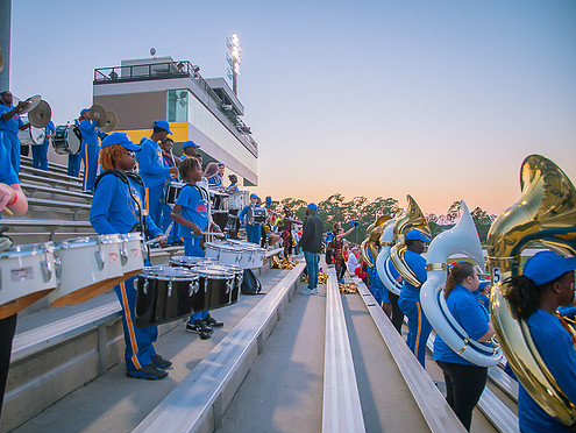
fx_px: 450
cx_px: 254
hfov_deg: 65.1
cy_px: 215
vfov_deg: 51.4
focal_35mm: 27
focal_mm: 24
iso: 800
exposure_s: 1/250
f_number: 4
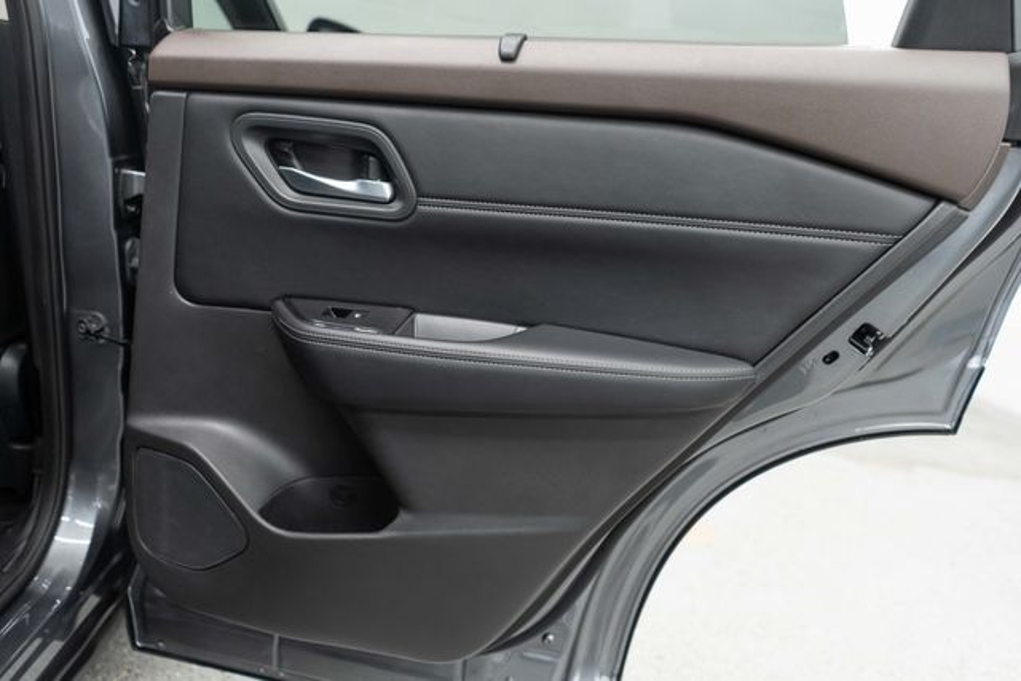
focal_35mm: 28
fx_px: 794
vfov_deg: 46.4
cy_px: 340
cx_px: 510
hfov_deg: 65.5
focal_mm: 28
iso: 640
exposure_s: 1/40
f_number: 3.2
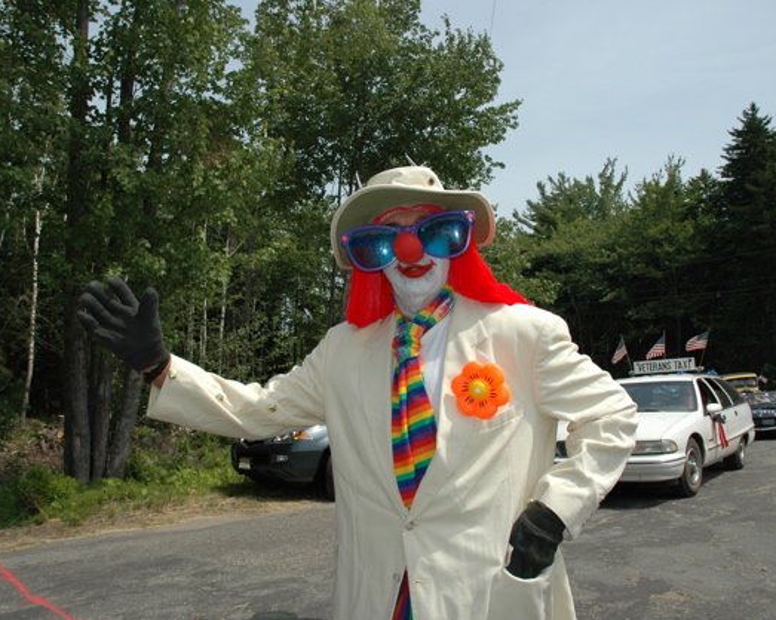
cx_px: 362
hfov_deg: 57.1
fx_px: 712
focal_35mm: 31
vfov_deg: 47.1
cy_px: 311
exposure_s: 1/500
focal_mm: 18
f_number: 8
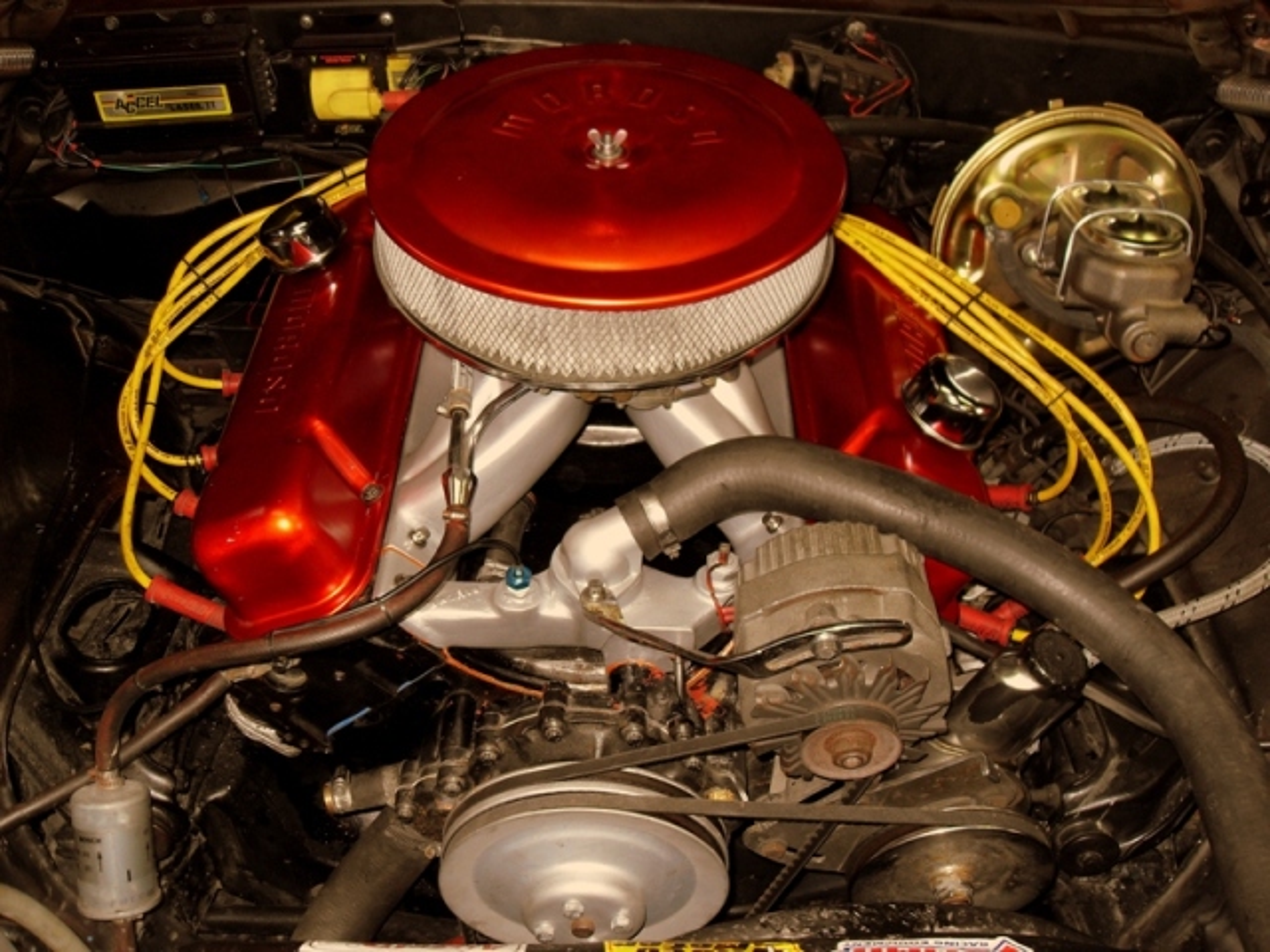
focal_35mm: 34
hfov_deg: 54.0
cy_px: 476
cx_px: 635
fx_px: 1247
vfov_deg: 41.8
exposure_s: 1/45
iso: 100
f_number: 2.8
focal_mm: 6.3
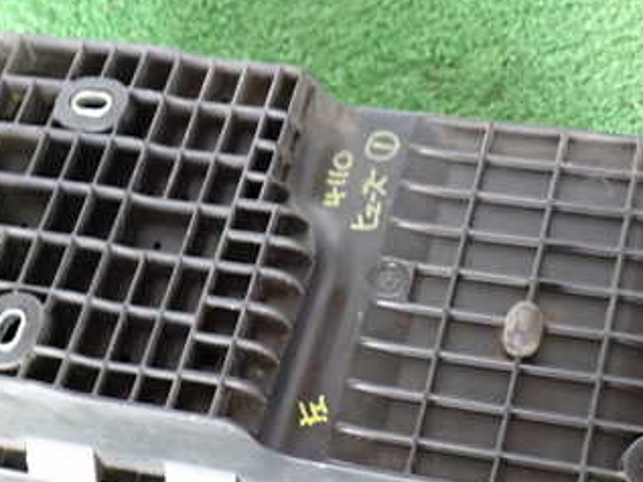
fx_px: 1338
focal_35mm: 72
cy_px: 330
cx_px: 337
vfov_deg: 20.4
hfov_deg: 27.0
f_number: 2.7
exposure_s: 1/30
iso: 800
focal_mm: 6.83
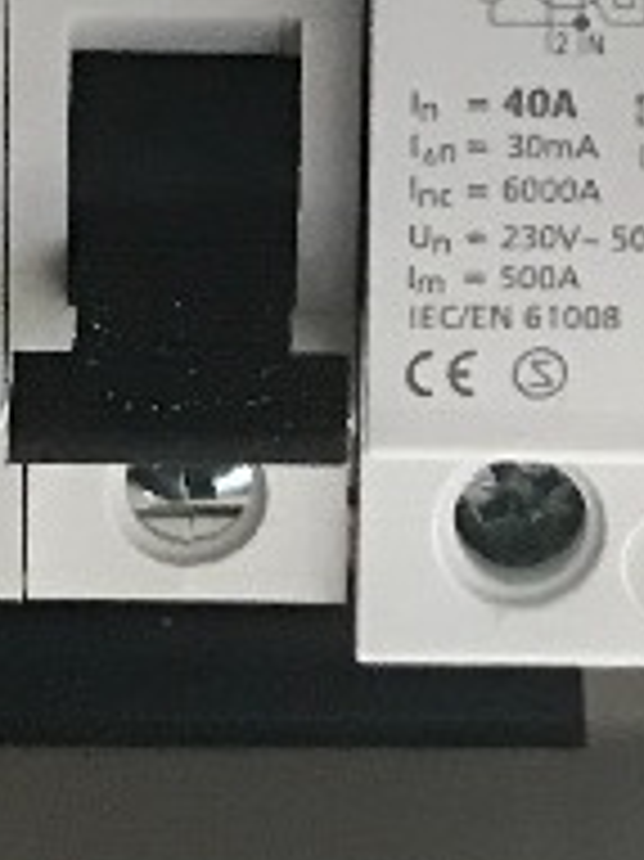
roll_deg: -0.3
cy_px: -982
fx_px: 4371
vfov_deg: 10.2
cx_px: 324
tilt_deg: -4.1
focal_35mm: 176
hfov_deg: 8.4
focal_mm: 3.99
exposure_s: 1/14
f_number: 1.8
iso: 100
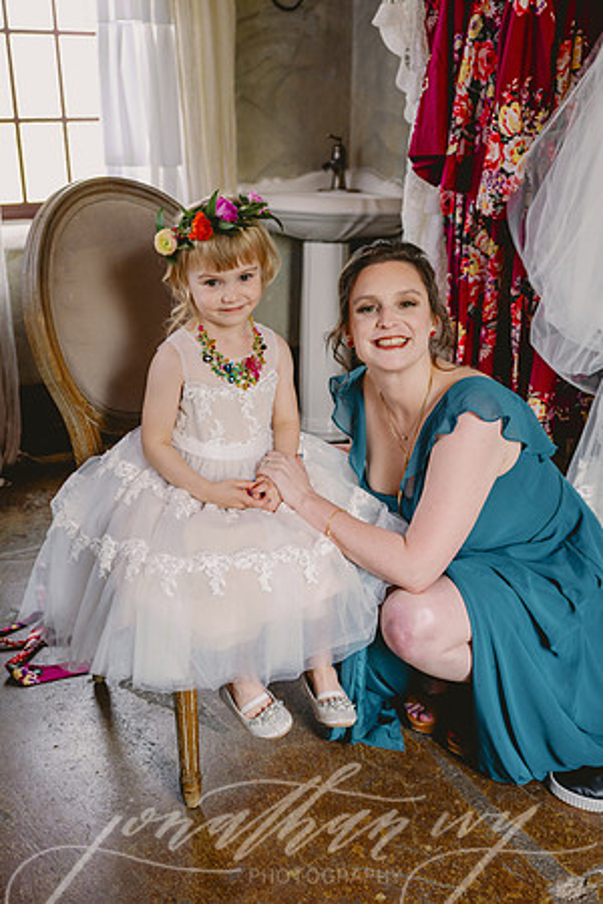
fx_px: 930
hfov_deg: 35.9
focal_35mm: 37
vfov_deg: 51.9
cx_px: 302
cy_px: 452
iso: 1250
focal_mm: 37
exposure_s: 1/250
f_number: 3.5
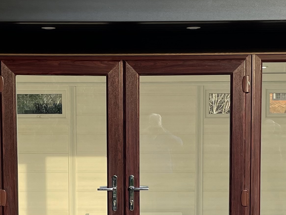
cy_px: 208
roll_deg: +0.3
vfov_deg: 16.1
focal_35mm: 90
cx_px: 134
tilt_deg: -4.7
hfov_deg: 21.8
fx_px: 744
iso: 32
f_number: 1.6
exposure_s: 1/636
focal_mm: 4.2
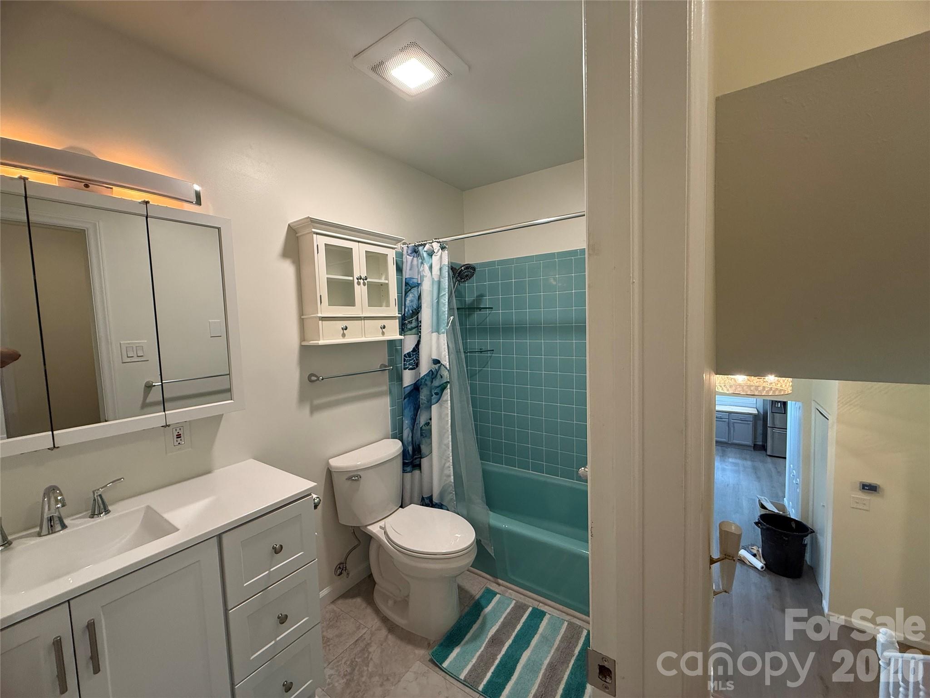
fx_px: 376
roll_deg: +1.7
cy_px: 349
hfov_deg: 102.1
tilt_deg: -3.6
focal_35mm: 14
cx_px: 465
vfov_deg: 85.7
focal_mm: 2.22
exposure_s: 1/60
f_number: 2.2
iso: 160
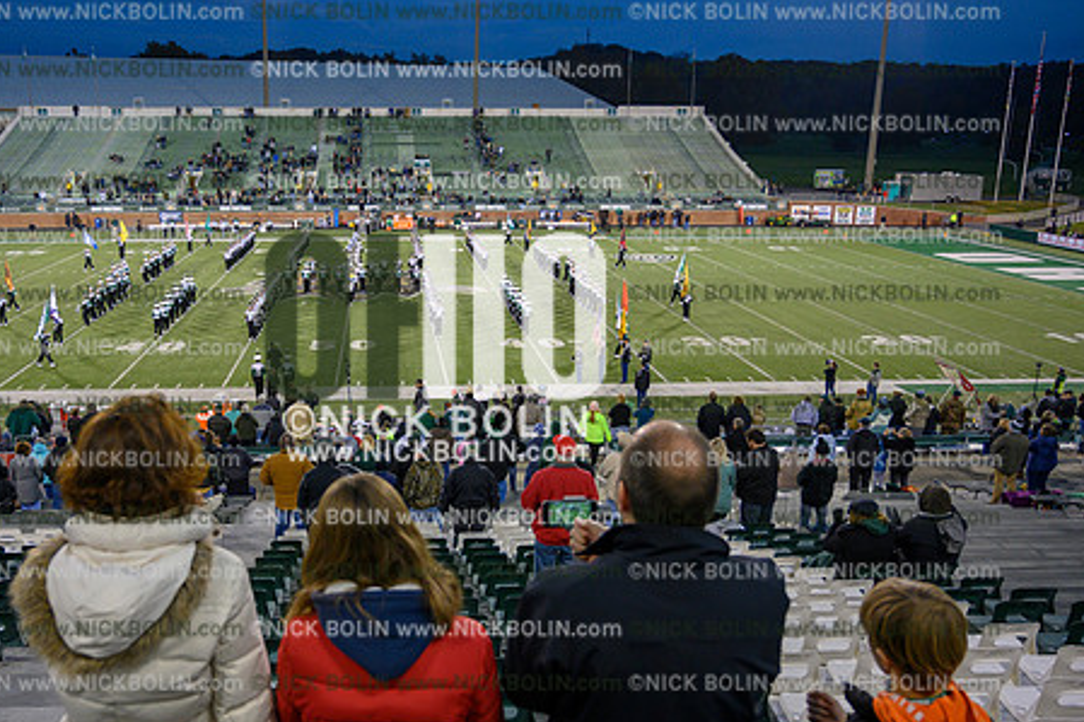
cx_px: 435
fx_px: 933
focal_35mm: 31
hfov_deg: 59.8
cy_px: 349
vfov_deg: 42.3
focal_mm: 24
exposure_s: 1/250
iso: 2000
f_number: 4
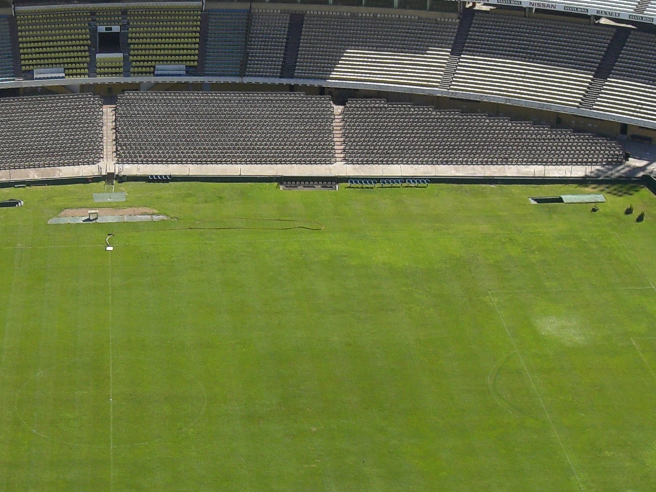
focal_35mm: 86
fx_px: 1630
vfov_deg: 17.2
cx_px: 131
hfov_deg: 22.5
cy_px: 245
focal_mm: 6.3
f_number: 4.4
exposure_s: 1/500
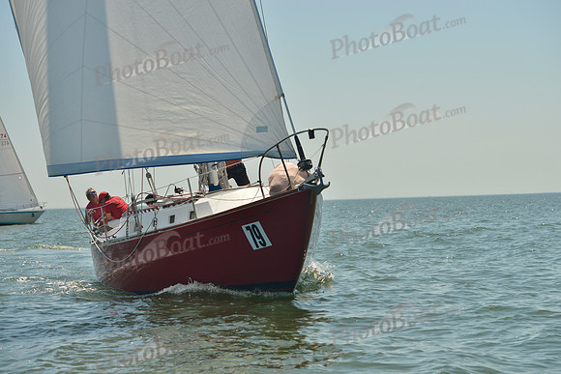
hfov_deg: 22.1
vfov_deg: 14.9
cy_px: 187
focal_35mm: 92
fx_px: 1434
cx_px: 280
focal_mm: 92
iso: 200
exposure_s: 1/640
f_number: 6.3
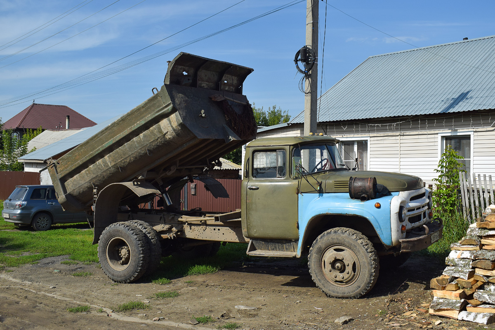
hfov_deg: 51.3
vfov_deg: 35.5
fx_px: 516
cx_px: 248
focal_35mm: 38
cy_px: 165
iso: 200
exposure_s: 1/1250
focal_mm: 25
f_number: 7.1
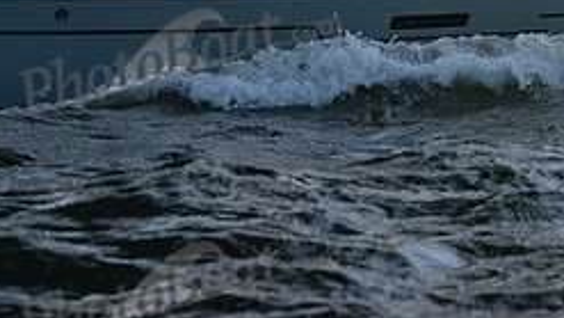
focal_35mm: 172
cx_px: 461
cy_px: -95
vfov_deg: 7.0
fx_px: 2573
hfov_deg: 12.5
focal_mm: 70
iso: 250
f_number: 3.2
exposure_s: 1/1600
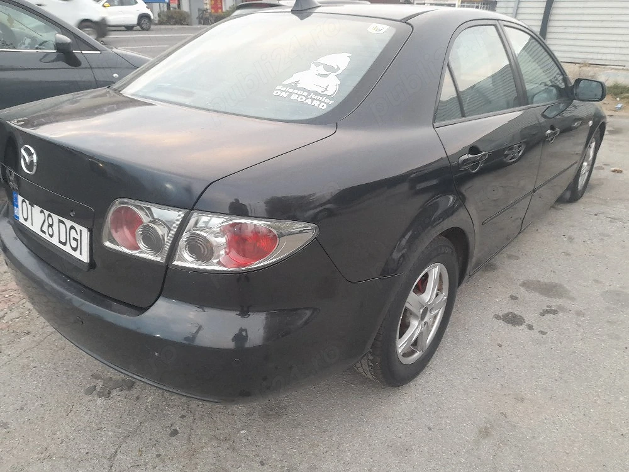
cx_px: 314
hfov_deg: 69.4
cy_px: 236
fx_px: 454
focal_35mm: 25
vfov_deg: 54.9
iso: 160
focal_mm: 4.6
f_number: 2
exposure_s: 1/60.2
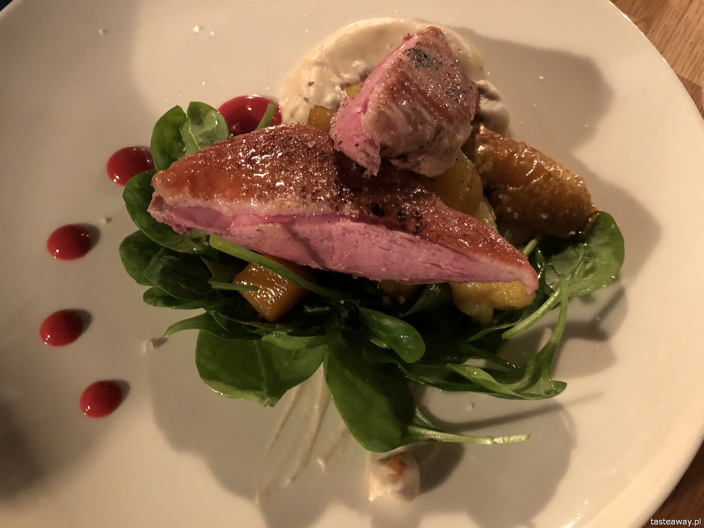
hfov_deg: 61.7
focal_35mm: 29
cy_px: 264
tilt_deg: -66.4
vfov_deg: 48.2
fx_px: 590
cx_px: 352
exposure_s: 1/4
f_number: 1.8
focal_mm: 3.99
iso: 100
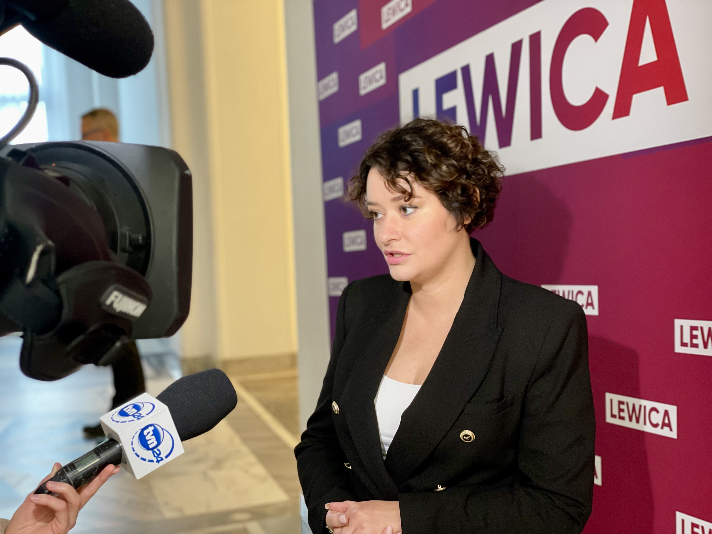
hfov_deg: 36.8
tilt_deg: -7.0
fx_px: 1070
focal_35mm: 52
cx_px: 356
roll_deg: +1.6
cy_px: 267
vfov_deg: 28.0
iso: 200
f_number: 2
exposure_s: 1/35
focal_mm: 6
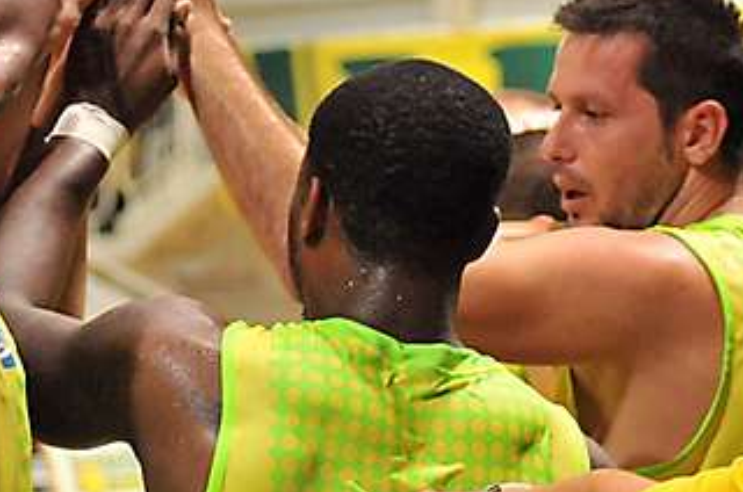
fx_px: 4058
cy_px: 144
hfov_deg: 10.4
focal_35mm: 197
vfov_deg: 6.9
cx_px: 181
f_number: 4
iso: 2500
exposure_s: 1/125
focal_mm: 70
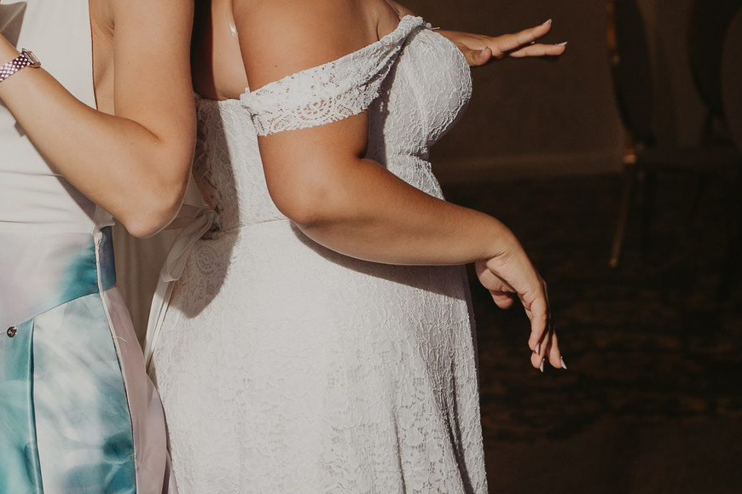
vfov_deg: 13.0
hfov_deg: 19.2
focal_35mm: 103
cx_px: -24
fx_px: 2123
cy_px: -49
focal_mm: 35
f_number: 2.5
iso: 320
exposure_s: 1/200
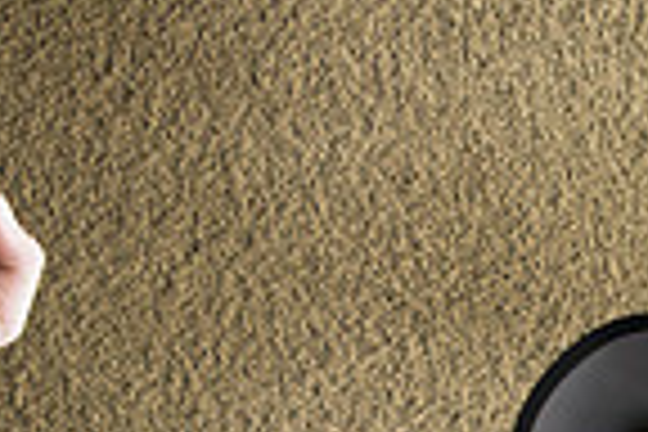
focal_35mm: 97
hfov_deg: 20.2
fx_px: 1746
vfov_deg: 13.1
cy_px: 713
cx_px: 693
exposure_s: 1/320
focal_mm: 24
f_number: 5
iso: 2500
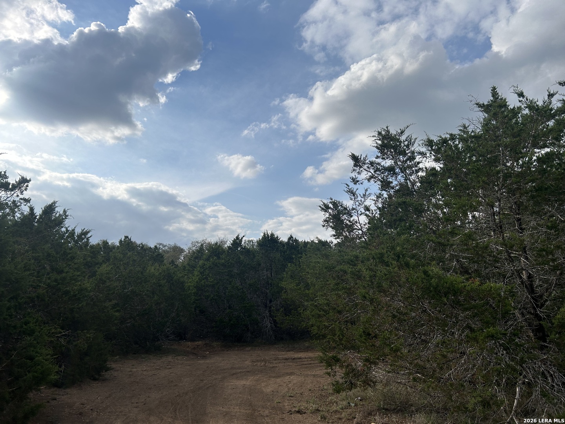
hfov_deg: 67.3
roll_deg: -1.4
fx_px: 424
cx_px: 282
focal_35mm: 26
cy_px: 212
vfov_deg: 53.1
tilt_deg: +12.4
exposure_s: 1/7463
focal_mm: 5.7
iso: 50
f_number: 1.5
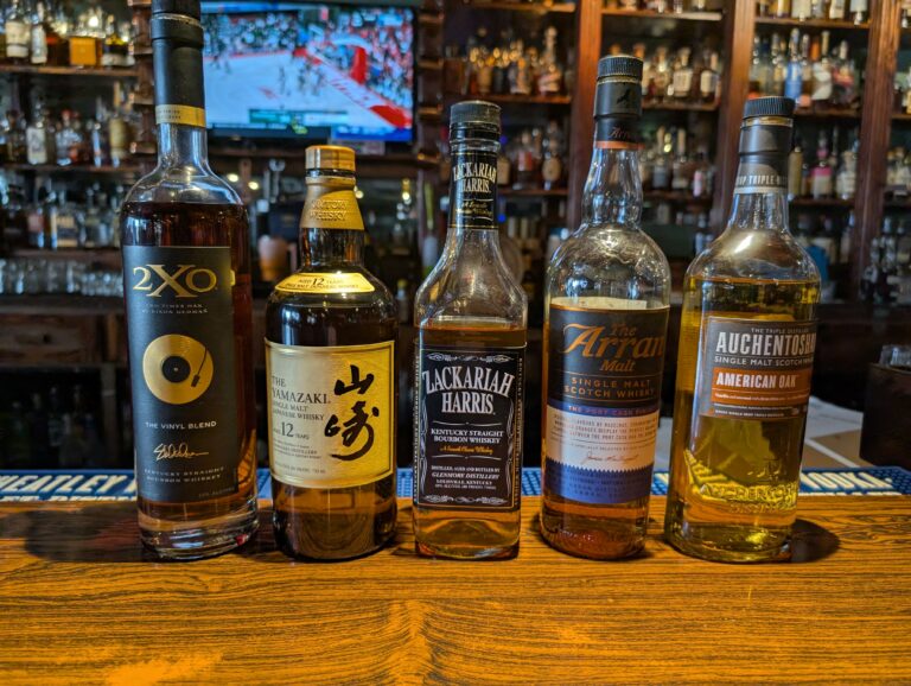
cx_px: 456
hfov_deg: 71.5
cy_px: 343
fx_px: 632
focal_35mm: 24
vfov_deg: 56.9
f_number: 1.68
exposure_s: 1/120
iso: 193
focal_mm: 6.9
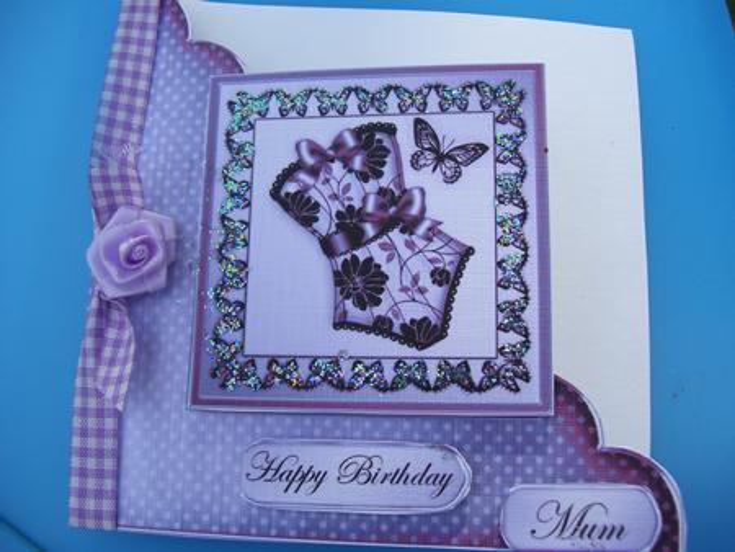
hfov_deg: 51.3
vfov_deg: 39.7
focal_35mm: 36
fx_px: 765
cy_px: 276
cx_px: 368
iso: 80
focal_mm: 6
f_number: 2.7
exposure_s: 1/750
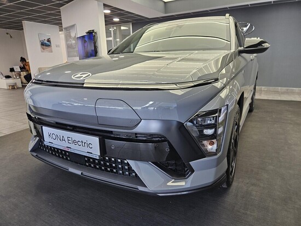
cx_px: 150
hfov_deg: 73.9
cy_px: 113
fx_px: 200
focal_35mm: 23
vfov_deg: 58.9
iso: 100
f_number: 1.8
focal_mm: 5.4
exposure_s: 1/54
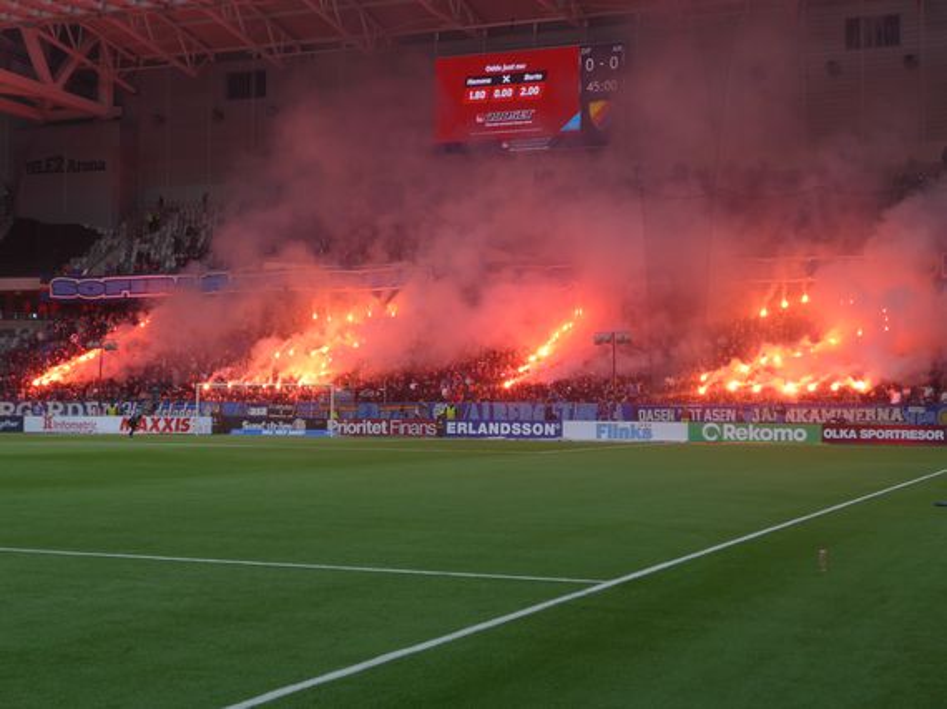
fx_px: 1613
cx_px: 474
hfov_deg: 32.7
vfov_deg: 24.8
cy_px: 354
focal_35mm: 59
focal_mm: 12
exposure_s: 1/320
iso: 80
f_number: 3.5
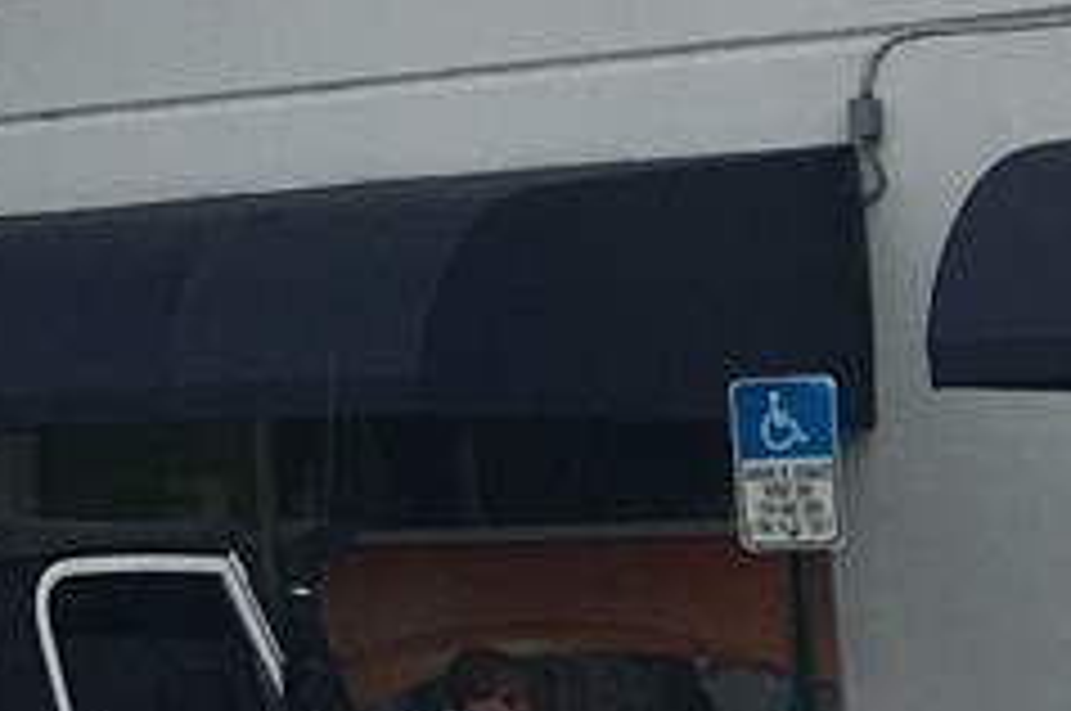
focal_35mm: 203
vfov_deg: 6.7
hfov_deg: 8.4
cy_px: -225
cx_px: -2192
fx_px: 6031
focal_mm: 4.15
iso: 25
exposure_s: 1/1923
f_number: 2.2
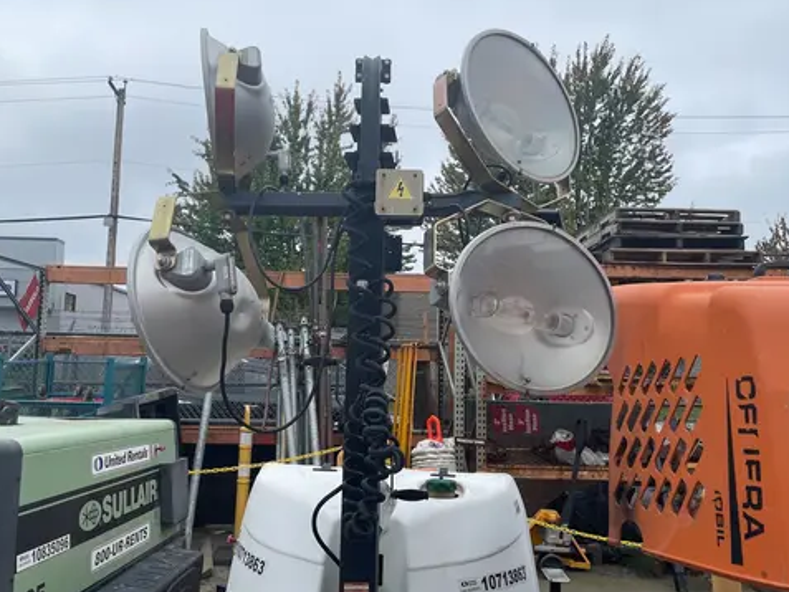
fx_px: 684
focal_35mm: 30
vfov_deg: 46.8
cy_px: 303
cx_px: 375
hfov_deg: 59.9
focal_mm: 4.2
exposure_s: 1/1473
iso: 32
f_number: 1.6
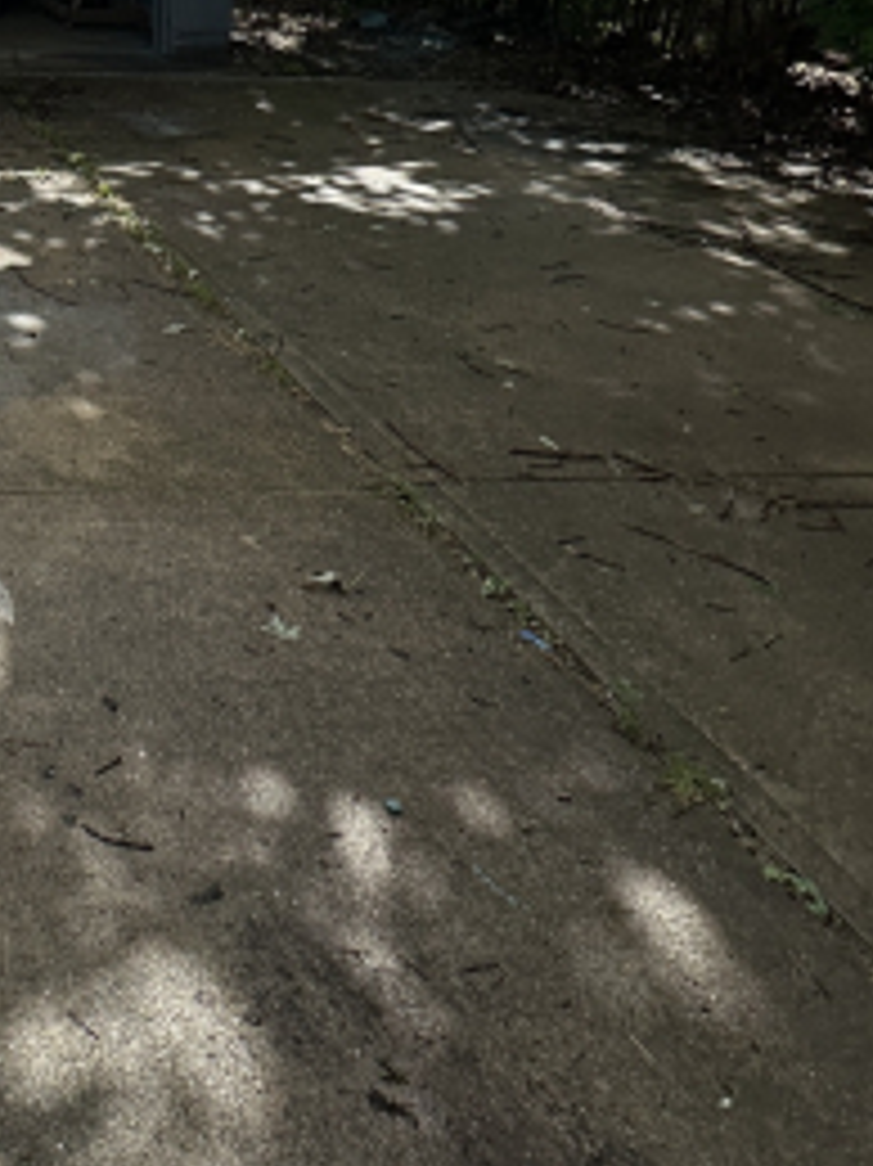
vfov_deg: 40.8
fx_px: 1212
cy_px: -128
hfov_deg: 32.5
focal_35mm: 36
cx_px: -184
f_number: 2.2
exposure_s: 1/1825
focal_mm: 2.22
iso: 50
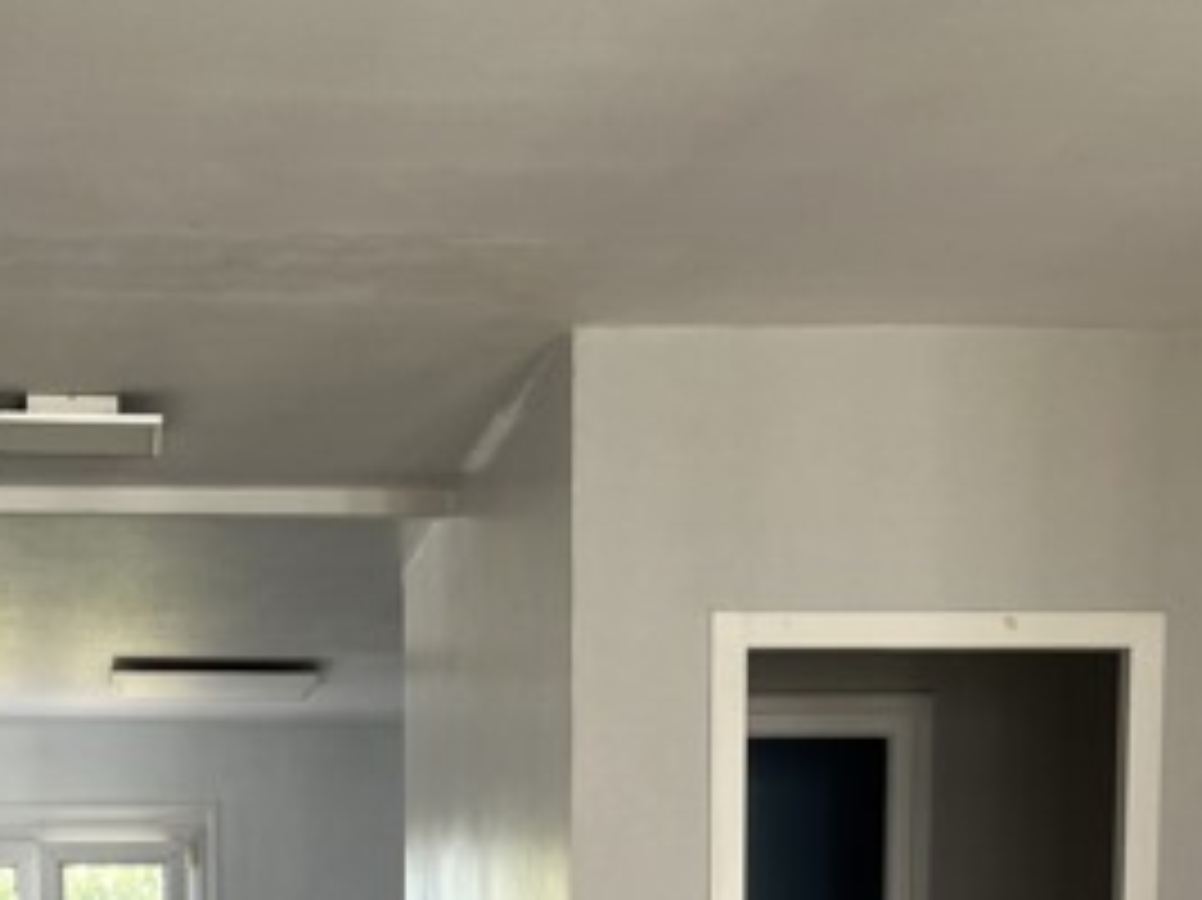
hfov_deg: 24.7
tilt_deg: -7.1
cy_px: 1332
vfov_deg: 17.1
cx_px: 297
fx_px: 2707
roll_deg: +1.3
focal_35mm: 78
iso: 80
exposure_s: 1/121
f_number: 1.6
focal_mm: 5.1
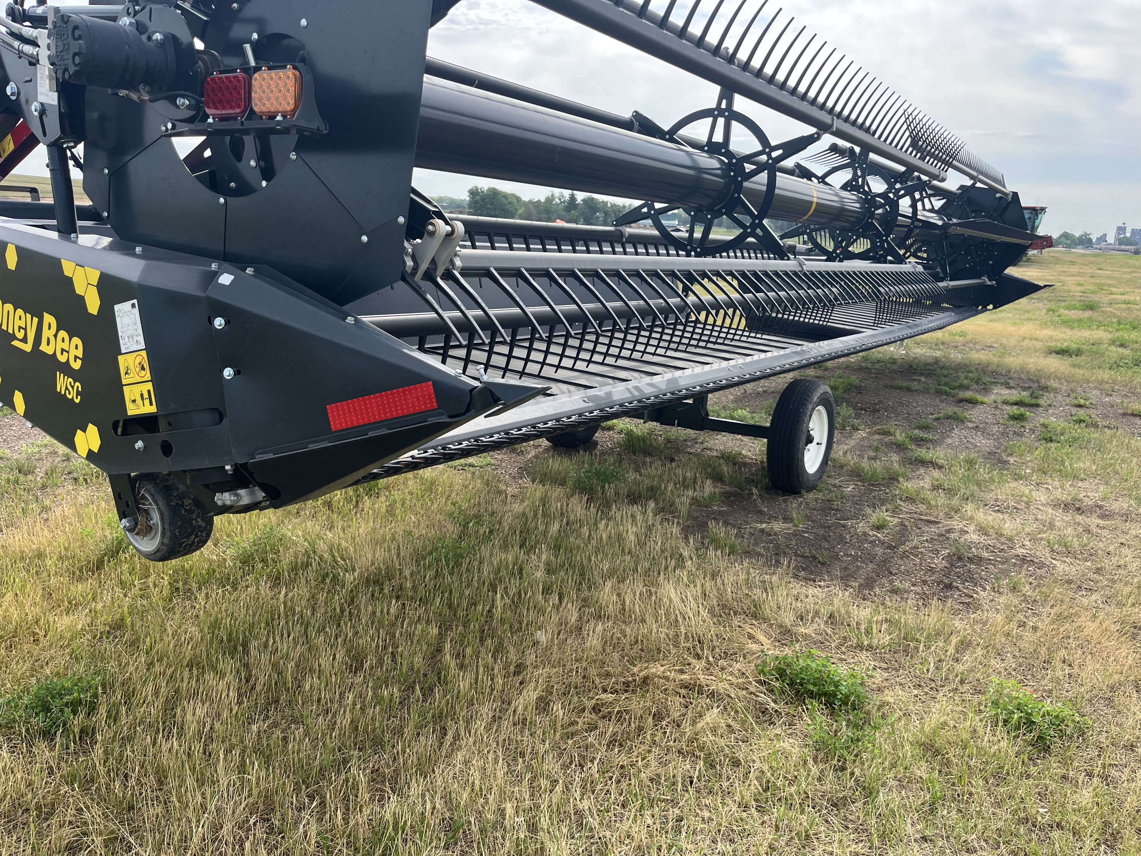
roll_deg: -2.3
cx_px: 570
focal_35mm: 26
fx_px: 857
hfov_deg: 67.3
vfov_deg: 53.1
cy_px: 428
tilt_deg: -13.4
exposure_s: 1/1129
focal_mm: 5.1
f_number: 1.6
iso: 50
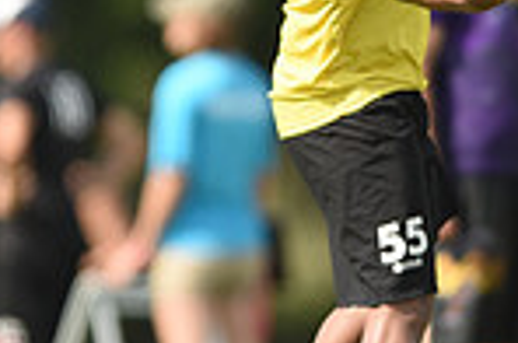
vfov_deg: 0.9
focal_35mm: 1572
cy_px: 18
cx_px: 368
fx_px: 22571
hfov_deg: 1.3
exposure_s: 1/2000
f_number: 2.8
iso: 160
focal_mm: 400
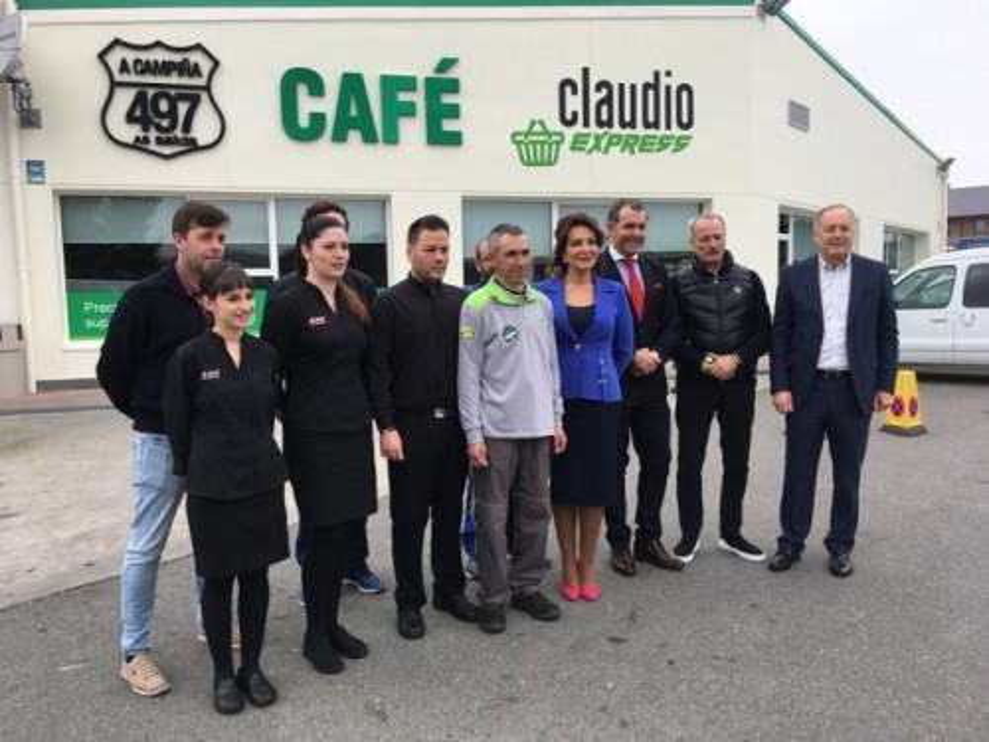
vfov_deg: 48.2
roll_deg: +2.0
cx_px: 494
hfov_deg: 61.7
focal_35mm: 29
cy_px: 371
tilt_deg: -5.9
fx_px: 829
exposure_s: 1/506
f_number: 2.2
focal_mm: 4.15
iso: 25
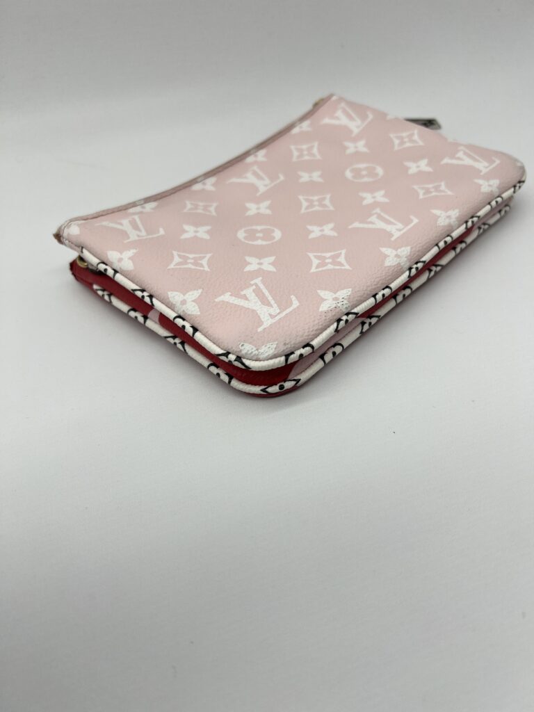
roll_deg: +4.3
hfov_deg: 53.1
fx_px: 535
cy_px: 356
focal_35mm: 26
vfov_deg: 67.3
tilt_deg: -40.3
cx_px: 267
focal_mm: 5.7
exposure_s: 1/454
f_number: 1.5
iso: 50
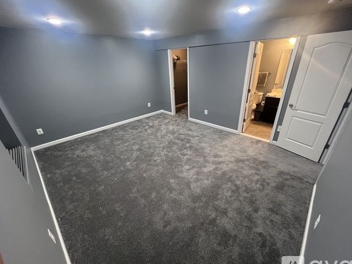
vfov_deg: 85.6
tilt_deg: -27.2
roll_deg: +1.2
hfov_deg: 102.0
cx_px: 184
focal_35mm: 14
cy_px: 137
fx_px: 142
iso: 320
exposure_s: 1/60
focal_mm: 1.57
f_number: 1.8
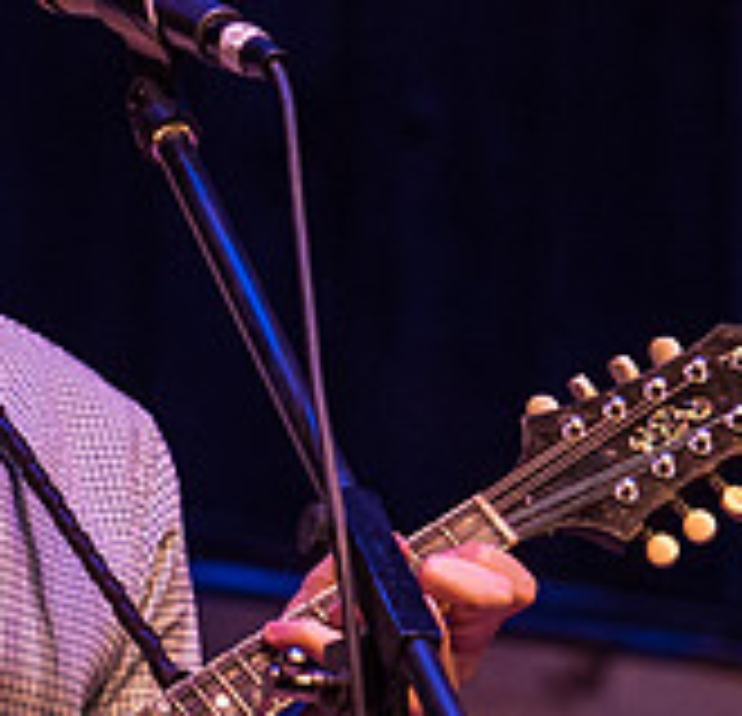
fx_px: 14003
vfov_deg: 2.9
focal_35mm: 588
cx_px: -188
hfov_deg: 3.0
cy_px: 428
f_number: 2.8
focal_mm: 90
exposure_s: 1/250
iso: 640
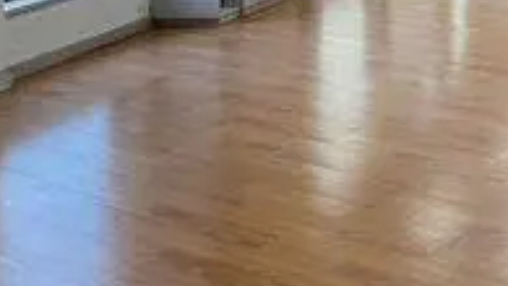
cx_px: 782
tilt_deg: +0.6
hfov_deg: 25.7
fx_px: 782
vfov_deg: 17.6
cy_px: -198
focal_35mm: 58
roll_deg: -0.6
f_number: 1.8
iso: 80
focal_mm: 1.57
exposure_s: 1/100
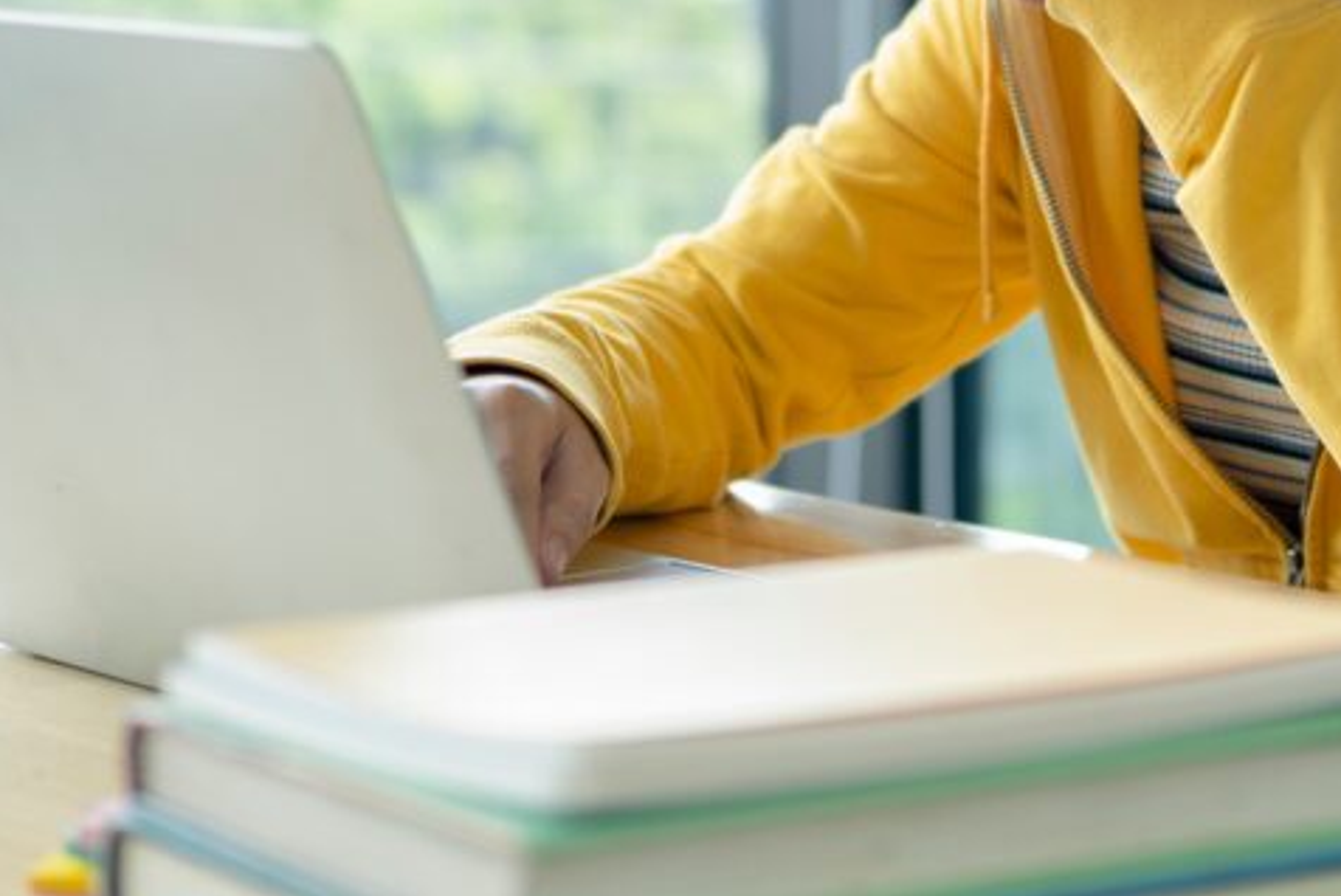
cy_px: 103
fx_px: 4249
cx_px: 778
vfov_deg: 12.0
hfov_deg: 17.9
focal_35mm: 114
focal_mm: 35
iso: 160
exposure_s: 1/125
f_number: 2
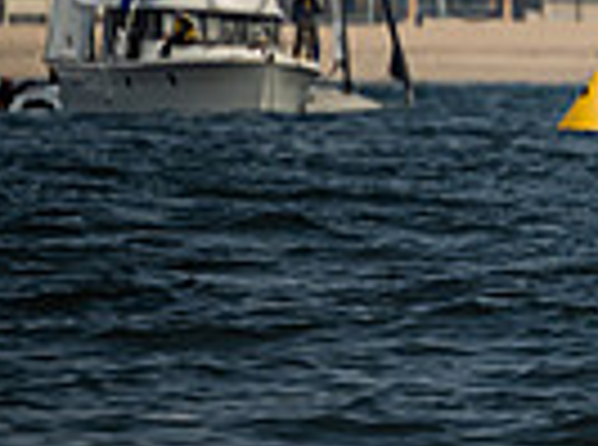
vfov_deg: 0.7
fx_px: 38041
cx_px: 1608
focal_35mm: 2208
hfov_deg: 0.9
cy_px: -92
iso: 320
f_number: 5.6
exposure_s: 1/4000
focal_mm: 400
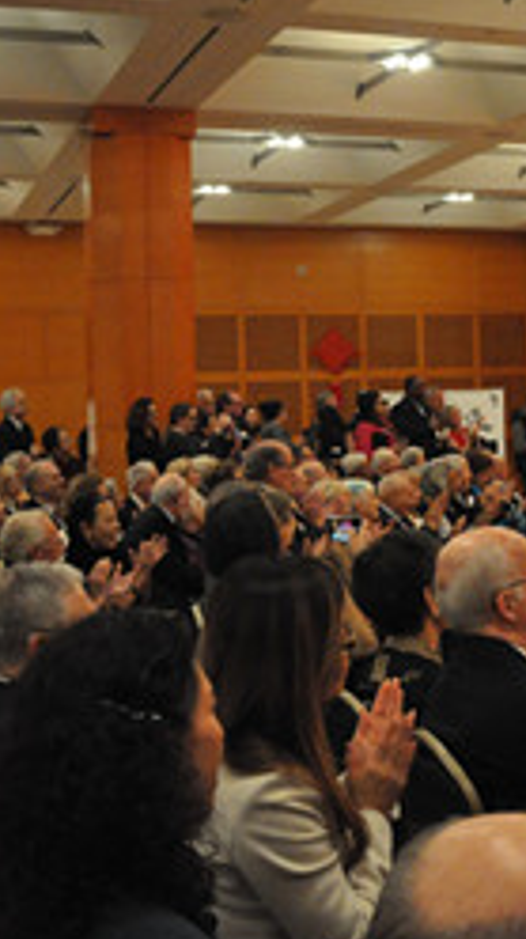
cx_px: 602
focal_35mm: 57
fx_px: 1417
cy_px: 346
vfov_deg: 36.4
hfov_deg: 19.9
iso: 3200
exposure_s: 1/40
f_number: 6.3
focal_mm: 18
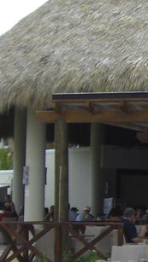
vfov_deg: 15.6
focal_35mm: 138
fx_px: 961
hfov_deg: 8.1
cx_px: 369
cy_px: 116
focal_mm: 6.2
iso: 100
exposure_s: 1/100
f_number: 8
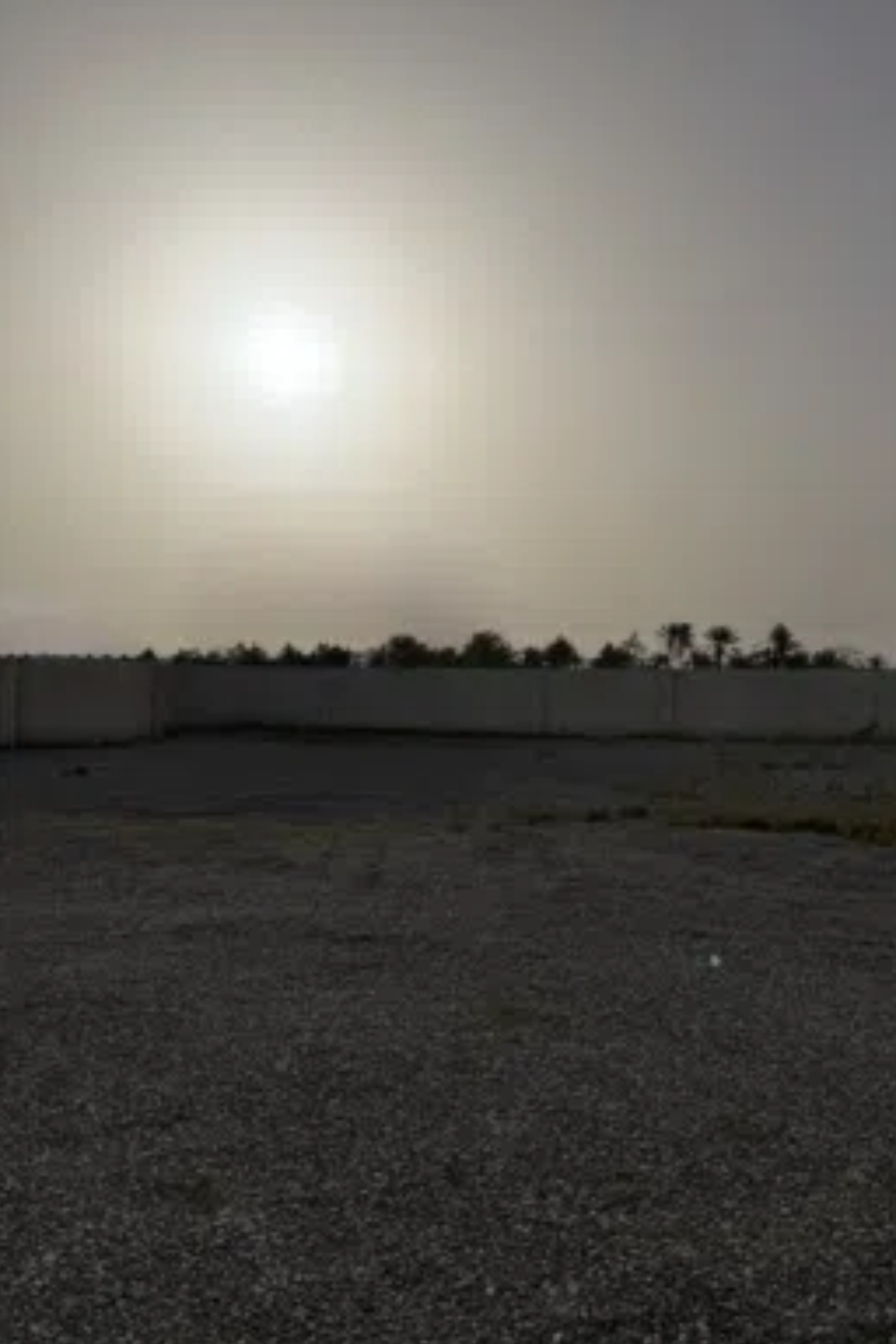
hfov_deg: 49.5
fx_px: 971
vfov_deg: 69.4
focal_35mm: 26
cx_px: 494
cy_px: 665
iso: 80
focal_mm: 6.76
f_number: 1.78
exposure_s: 1/32258
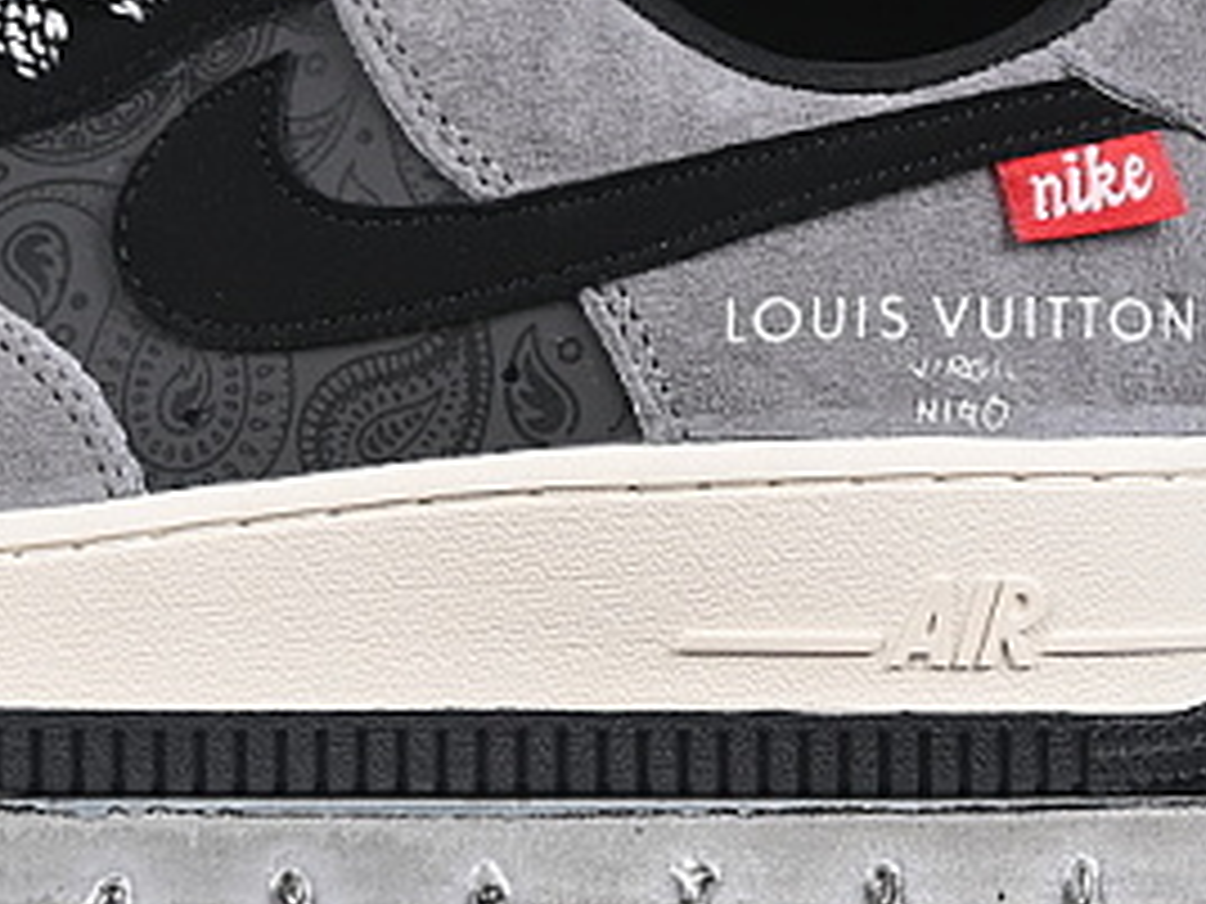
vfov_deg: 6.9
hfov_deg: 9.2
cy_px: 47
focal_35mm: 215
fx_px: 7490
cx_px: 198
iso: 160
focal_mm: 50
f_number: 7.1
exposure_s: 1/60
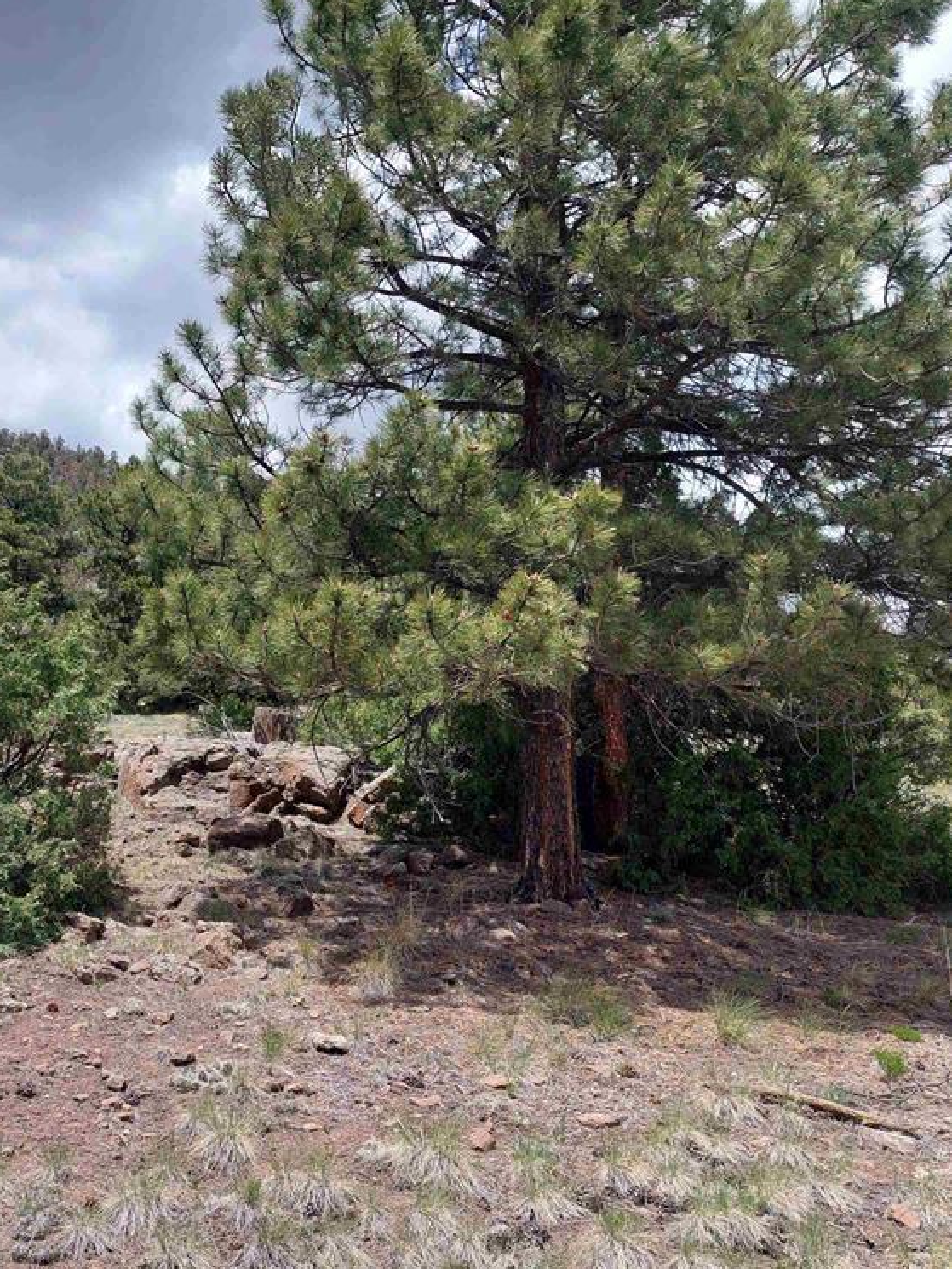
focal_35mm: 33
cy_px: 617
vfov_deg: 55.3
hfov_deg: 41.1
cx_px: 186
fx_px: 1210
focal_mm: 5.23
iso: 40
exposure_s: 1/1418
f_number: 1.8
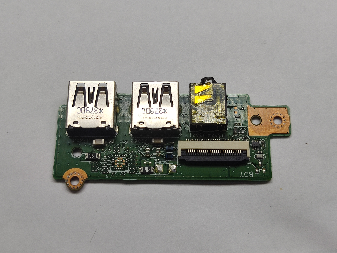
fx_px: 487
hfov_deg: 38.2
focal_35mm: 50
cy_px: 126
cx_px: 168
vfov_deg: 29.1
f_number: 1.79
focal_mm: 4.71
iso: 50
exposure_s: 1/406
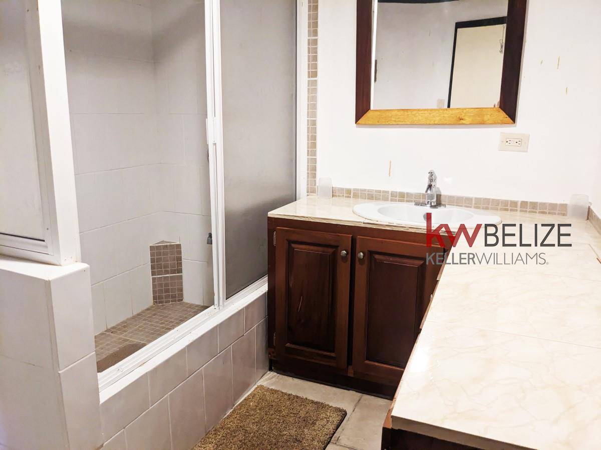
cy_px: 225
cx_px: 300
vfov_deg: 51.4
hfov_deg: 65.3
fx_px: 469
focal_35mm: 27
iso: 901
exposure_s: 1/60
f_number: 1.73
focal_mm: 4.38
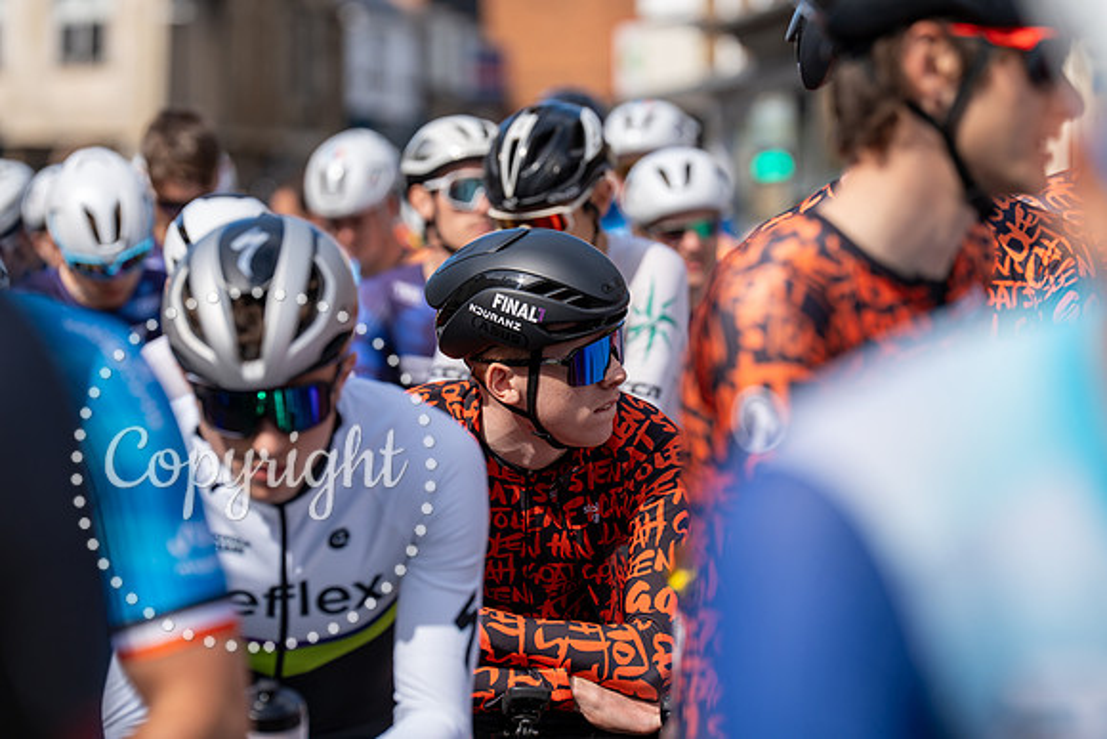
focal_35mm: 185
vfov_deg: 7.4
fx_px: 5690
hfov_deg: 11.1
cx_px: 554
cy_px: 370
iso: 250
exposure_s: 1/1250
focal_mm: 185
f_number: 4.5
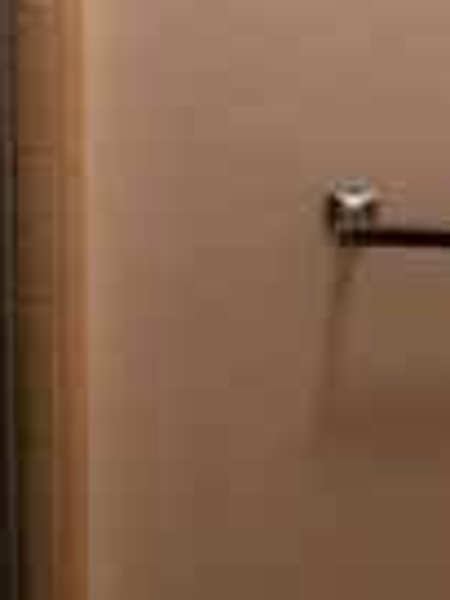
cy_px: 176
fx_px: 1768
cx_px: 318
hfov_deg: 14.5
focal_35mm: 102
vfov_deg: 19.2
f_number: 2.2
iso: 64
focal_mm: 4.15
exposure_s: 1/30
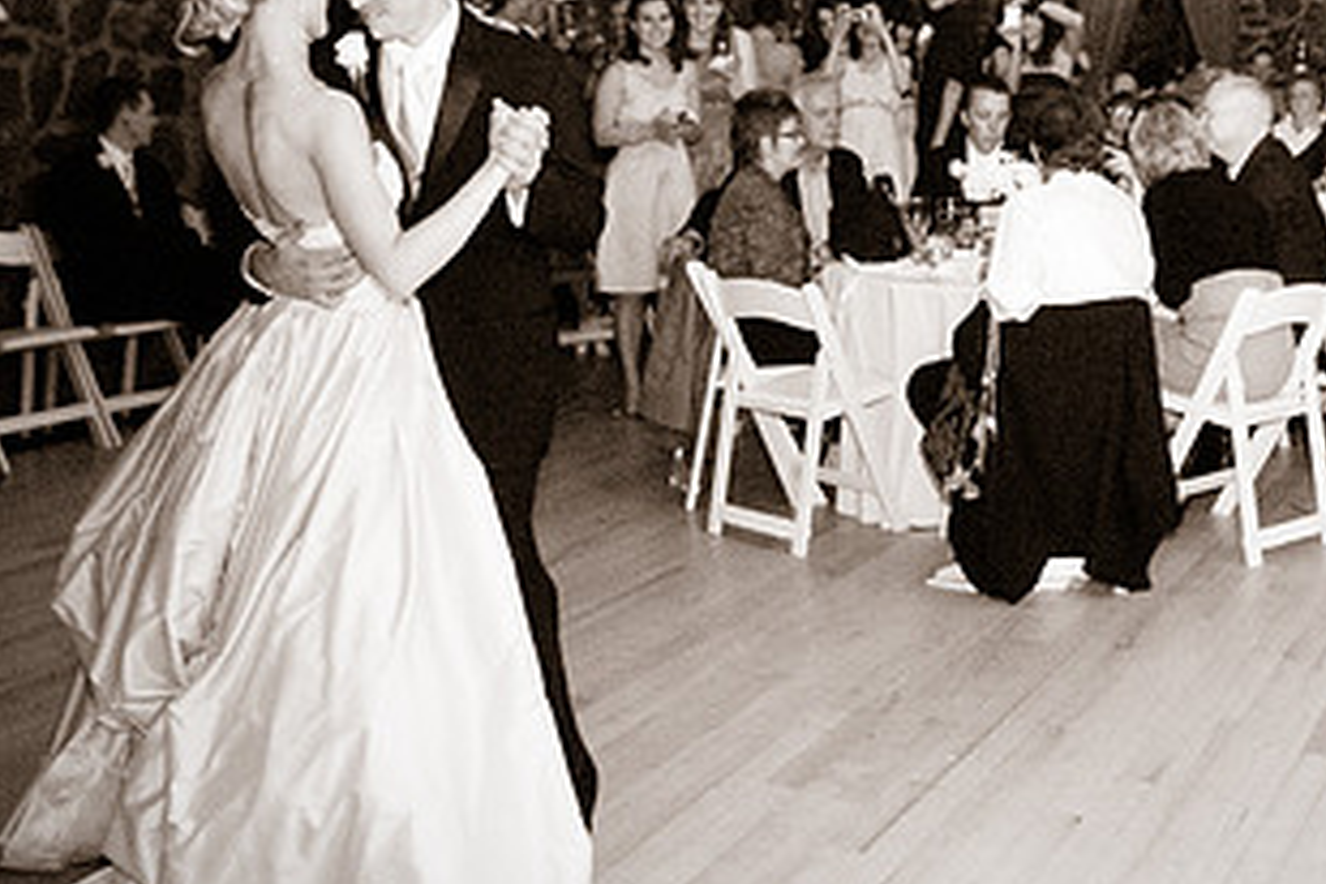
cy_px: 330
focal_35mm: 48
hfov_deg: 40.6
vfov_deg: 28.0
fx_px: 1766
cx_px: 884
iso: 1250
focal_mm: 17
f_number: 5
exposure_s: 1/60
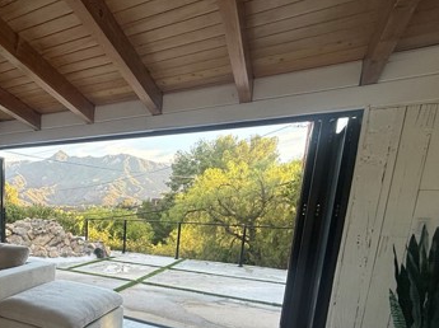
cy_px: 257
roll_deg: -0.5
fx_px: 329
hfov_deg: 58.6
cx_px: 52
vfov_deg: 50.2
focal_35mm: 26
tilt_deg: -9.4
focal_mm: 2.22
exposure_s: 1/197
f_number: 2.2
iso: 64
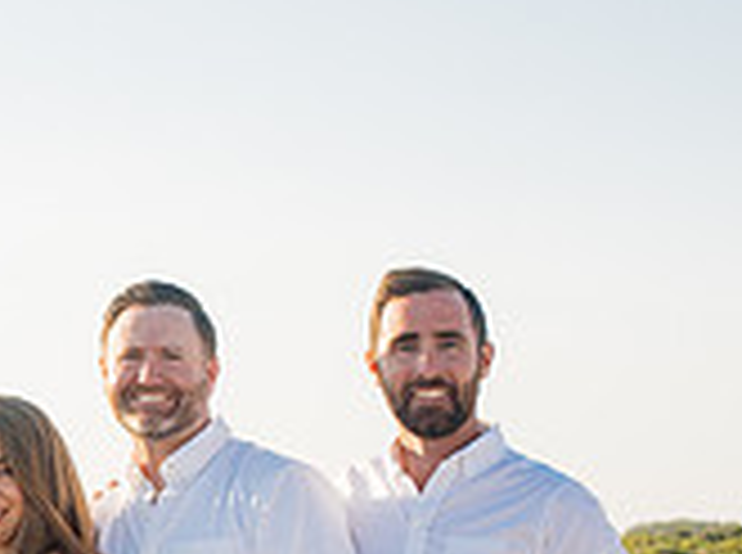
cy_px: 606
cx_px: -184
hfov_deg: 15.2
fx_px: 2674
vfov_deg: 11.6
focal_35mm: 125
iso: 160
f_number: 4
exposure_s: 1/800
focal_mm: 35
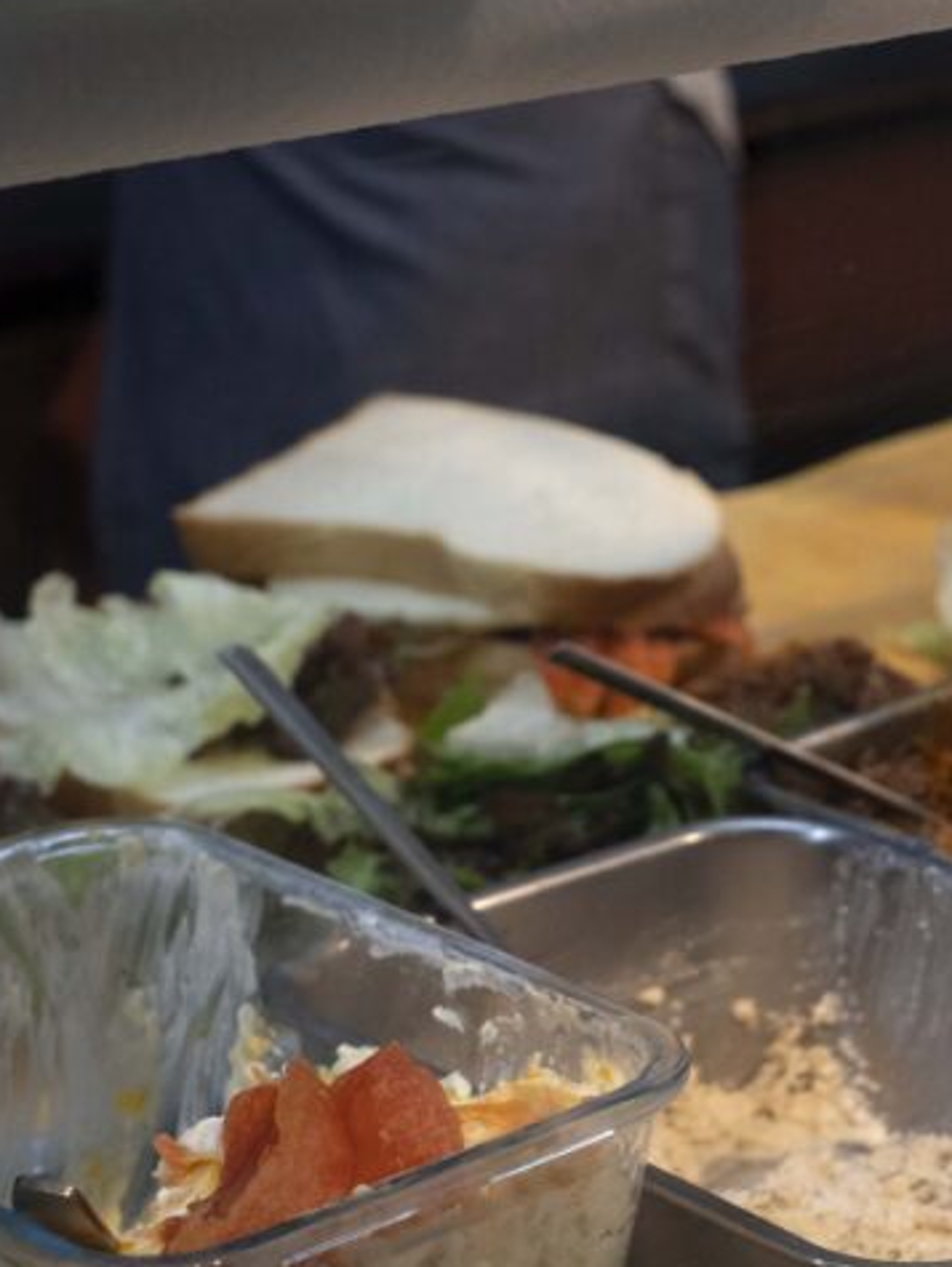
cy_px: 754
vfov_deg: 16.9
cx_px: 1040
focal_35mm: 116
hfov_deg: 12.6
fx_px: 4248
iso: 3200
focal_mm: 56
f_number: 5.6
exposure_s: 1/160
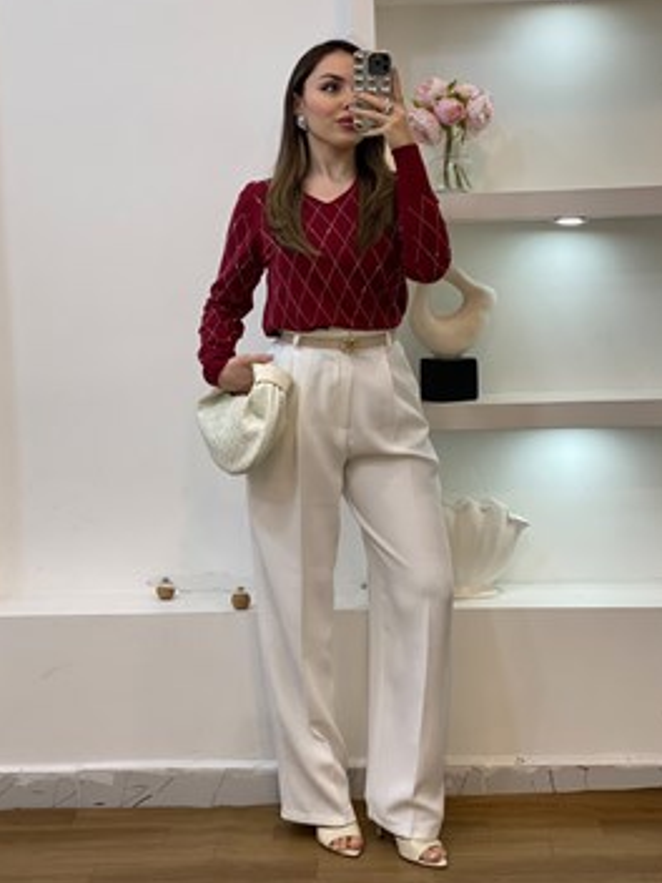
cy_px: 403
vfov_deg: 31.7
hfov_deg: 24.0
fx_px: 1555
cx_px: 321
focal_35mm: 61
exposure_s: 1/100
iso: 64
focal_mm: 6
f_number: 2
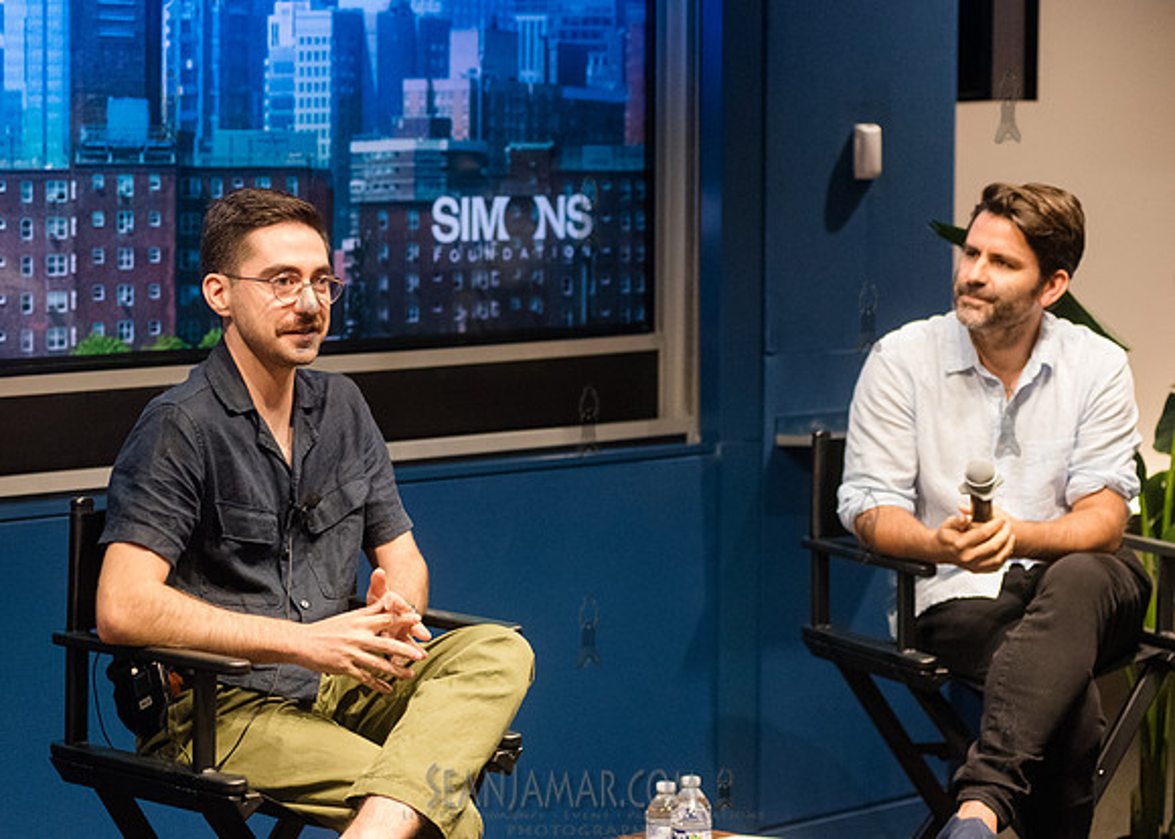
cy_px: 397
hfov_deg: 21.3
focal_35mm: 94
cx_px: 531
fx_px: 3124
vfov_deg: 15.3
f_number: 3.5
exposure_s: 1/200
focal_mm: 80
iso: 5000
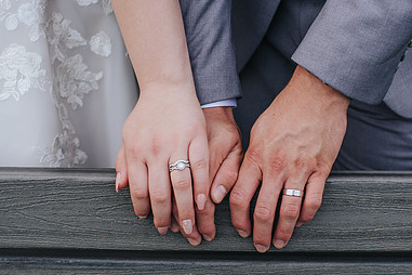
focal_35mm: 56
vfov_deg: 24.2
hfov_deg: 35.6
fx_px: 641
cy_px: 132
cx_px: 236
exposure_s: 1/320
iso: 100
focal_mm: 35
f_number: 3.2
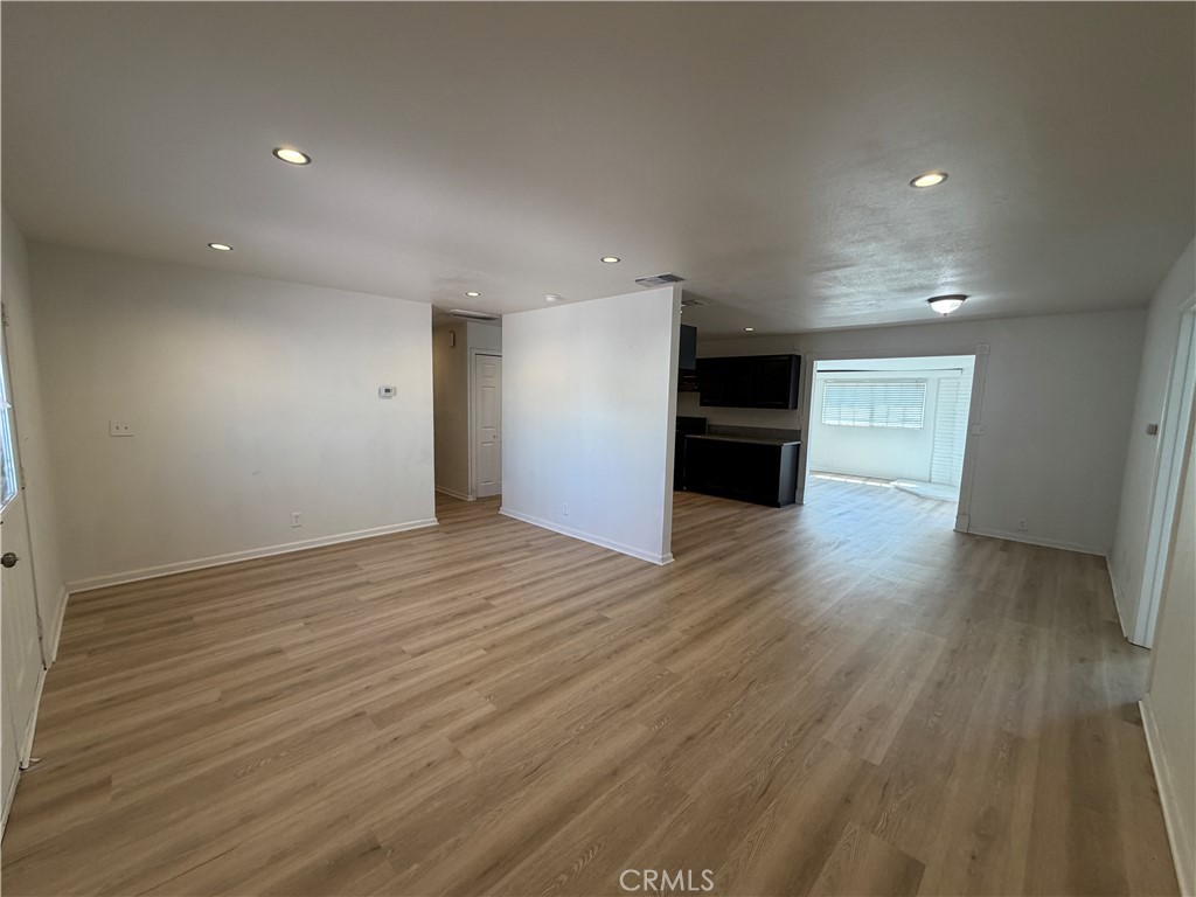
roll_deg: -1.0
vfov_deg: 85.7
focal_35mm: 14
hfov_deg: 102.1
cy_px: 448
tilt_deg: -6.4
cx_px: 598
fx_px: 484
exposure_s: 1/120
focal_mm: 2.22
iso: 250
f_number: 2.2
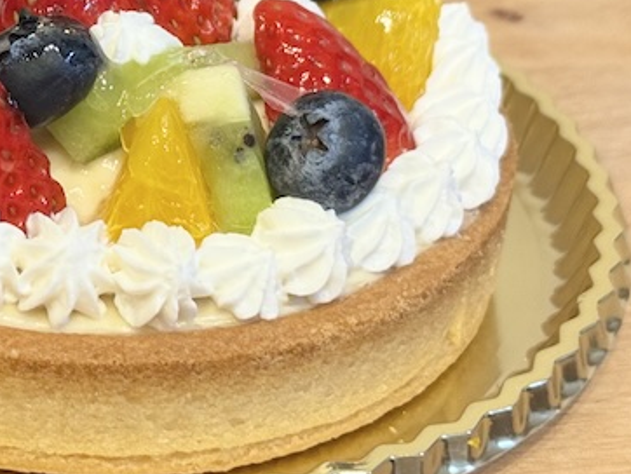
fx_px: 1934
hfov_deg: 18.3
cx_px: 94
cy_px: 92
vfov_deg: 13.9
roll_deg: -0.5
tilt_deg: -30.8
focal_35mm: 106
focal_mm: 6.76
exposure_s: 1/50
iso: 250
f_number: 1.78
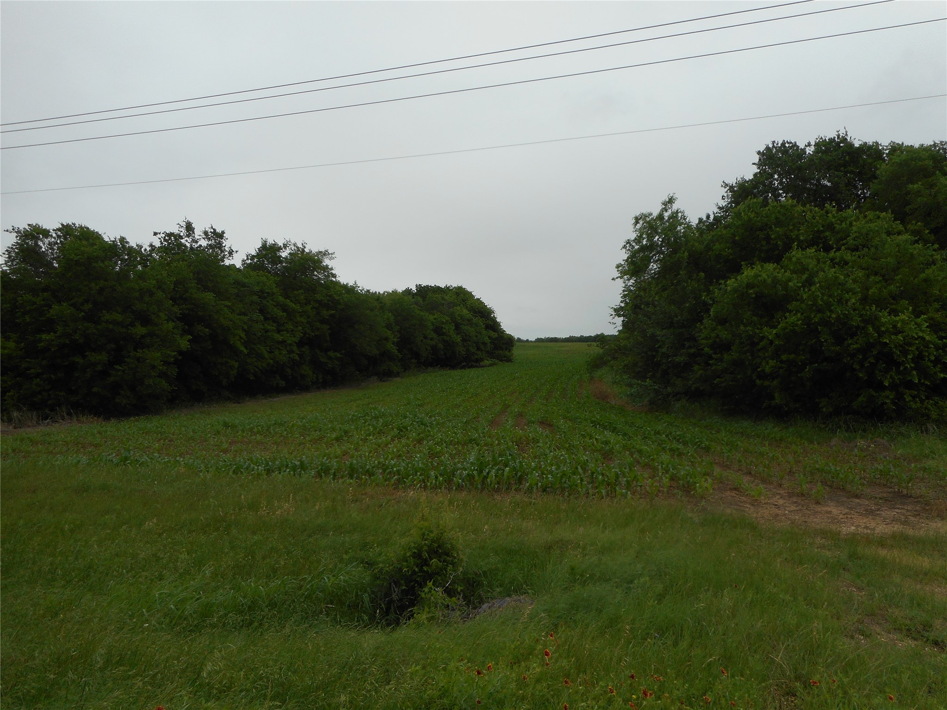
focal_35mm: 25
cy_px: 355
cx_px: 474
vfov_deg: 54.9
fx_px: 684
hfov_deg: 69.4
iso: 80
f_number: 3.7
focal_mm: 4.5
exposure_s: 1/400
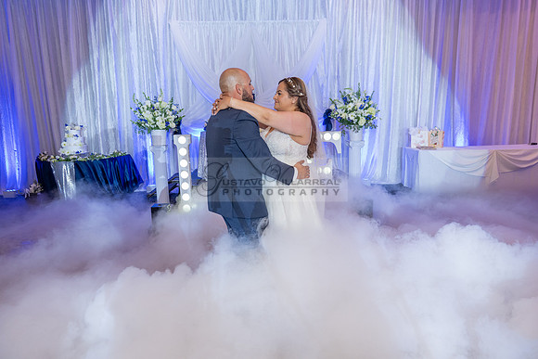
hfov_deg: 73.7
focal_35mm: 24
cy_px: 180
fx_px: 359
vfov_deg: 53.2
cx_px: 269
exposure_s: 1/200
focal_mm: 24
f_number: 4
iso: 1600
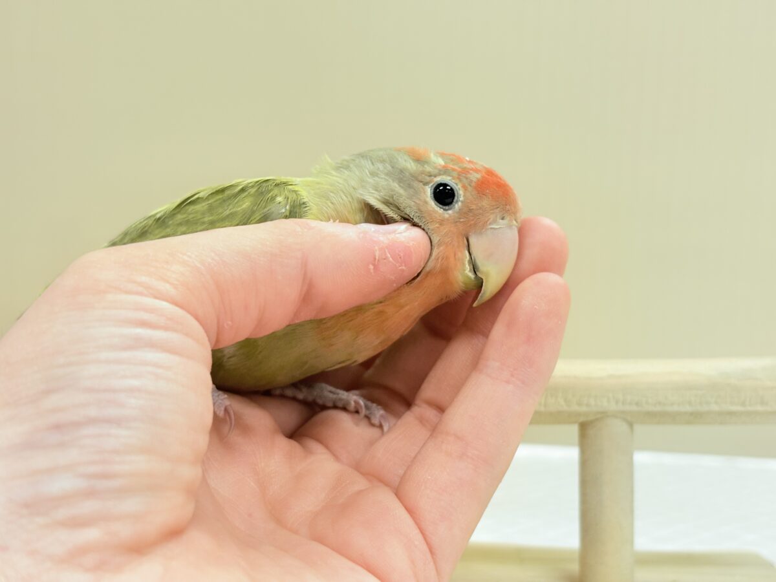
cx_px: 388
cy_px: 291
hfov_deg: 36.8
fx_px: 1166
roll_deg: -0.2
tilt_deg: -4.8
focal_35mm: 52
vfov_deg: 28.0
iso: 50
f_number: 1.6
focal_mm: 5.96
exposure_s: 1/84
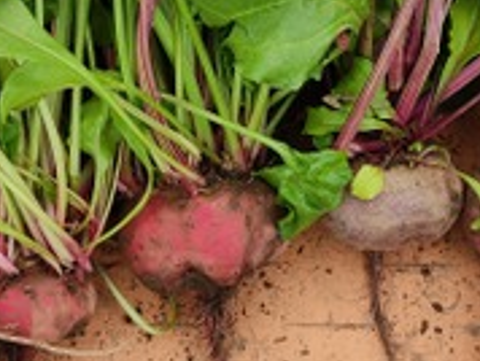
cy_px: 92
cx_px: 181
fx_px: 972
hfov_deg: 27.6
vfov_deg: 20.9
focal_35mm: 70
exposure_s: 1/261
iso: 100
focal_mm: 4.74
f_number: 1.79
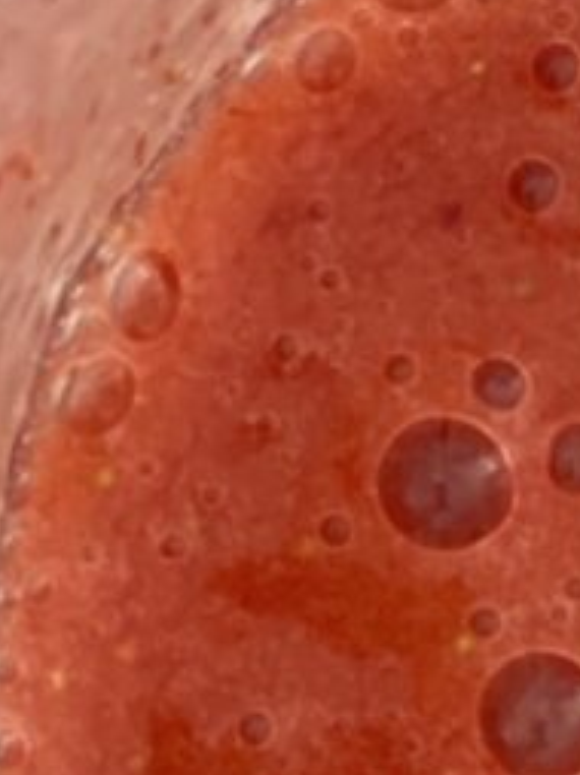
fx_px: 5639
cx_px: 1133
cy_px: 729
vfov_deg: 7.8
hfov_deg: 5.8
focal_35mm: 252
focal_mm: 7.5
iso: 200
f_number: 2.2
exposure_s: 1/40
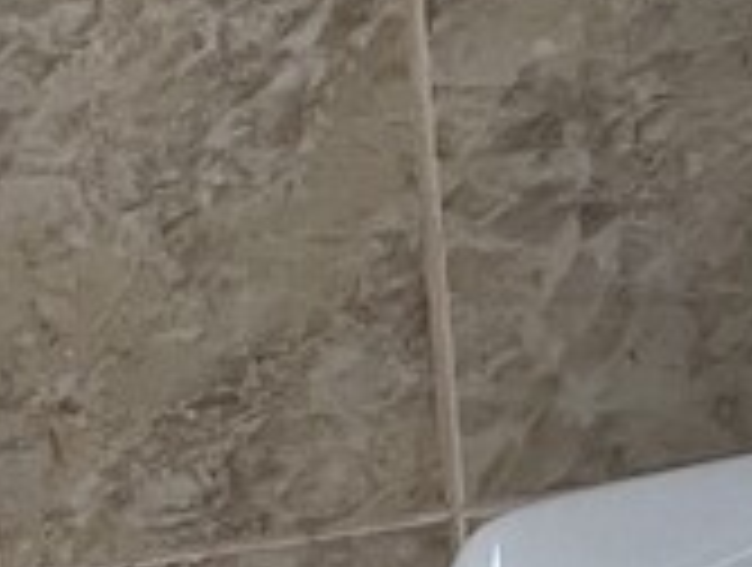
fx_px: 3462
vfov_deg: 8.5
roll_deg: +28.6
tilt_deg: -34.3
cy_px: 1372
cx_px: -1495
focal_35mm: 159
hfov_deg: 9.6
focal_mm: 5.7
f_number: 1.5
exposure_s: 1/50
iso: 160
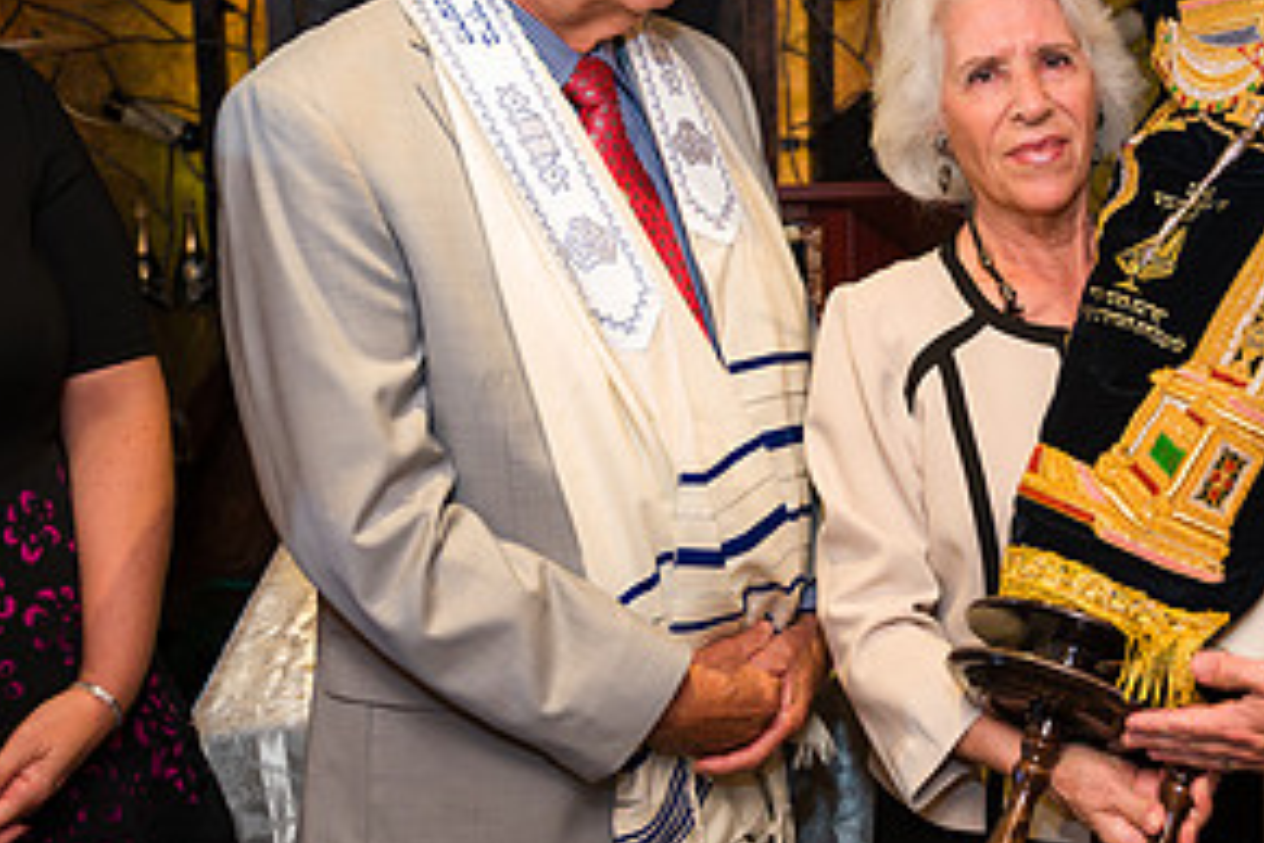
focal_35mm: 48
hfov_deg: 39.0
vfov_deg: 27.8
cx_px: 1069
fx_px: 1685
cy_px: 252
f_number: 3.2
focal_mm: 24
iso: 1250
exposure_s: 1/200
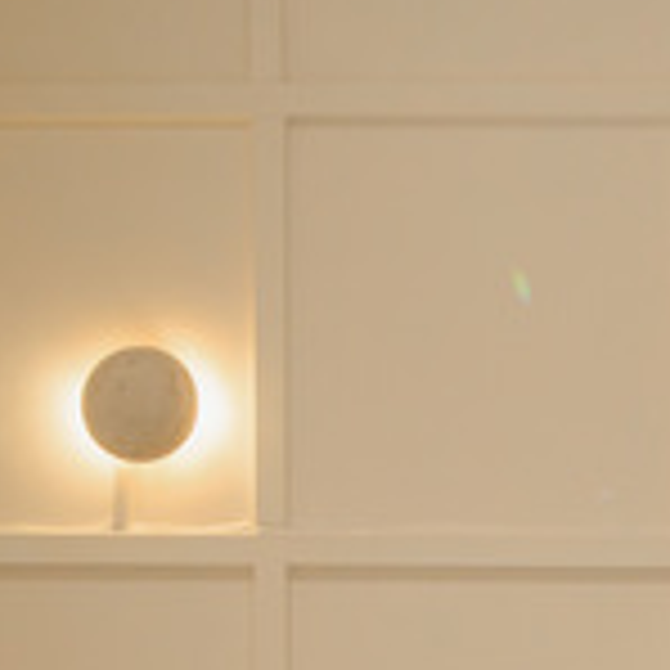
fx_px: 1467
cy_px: 890
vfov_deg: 22.7
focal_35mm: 67
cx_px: 715
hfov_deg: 24.2
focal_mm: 17
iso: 500
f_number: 4
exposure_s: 1/50
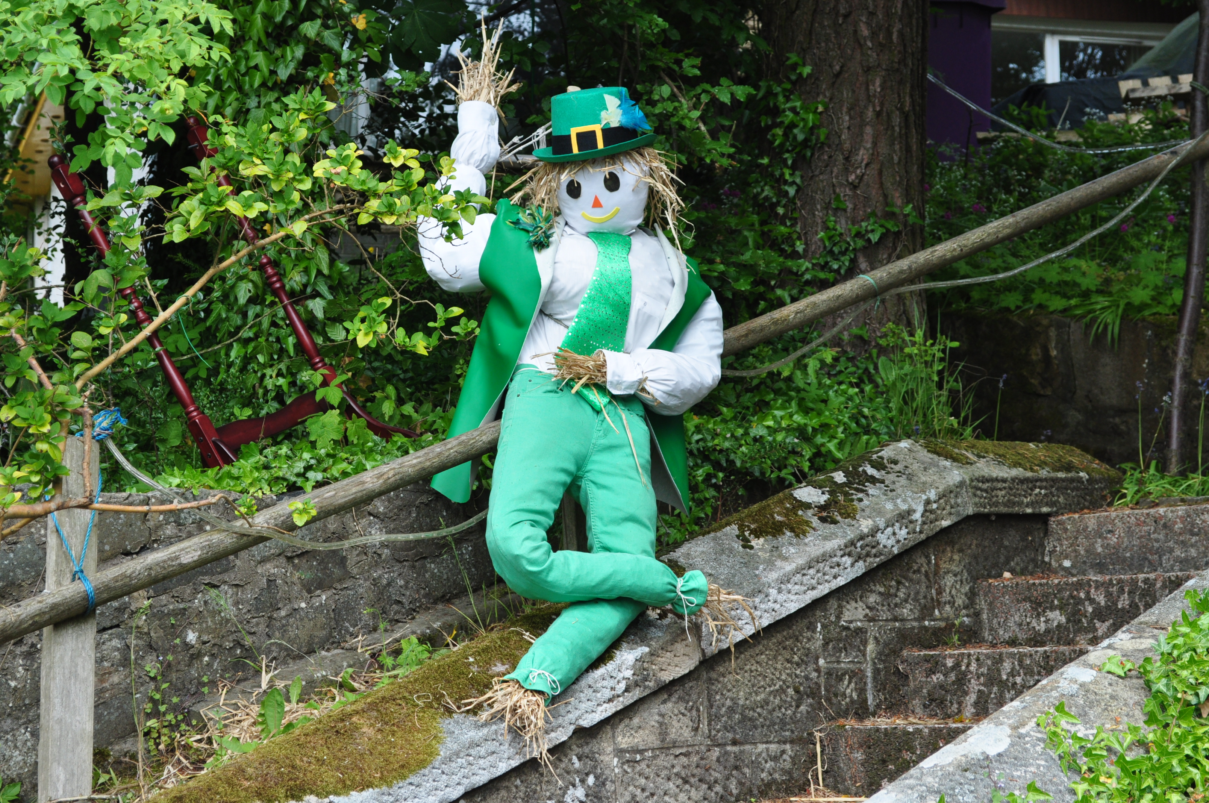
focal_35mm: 78
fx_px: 2616
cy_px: 402
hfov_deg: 26.0
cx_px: 604
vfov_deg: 17.4
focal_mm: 52
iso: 400
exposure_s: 1/200
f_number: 10
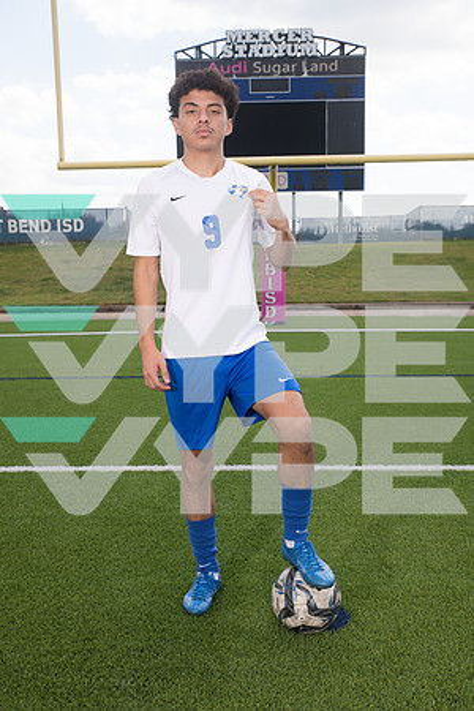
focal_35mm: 40
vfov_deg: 48.5
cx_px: 237
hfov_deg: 33.4
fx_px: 790
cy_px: 356
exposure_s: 1/320
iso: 125
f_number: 7.1
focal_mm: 40
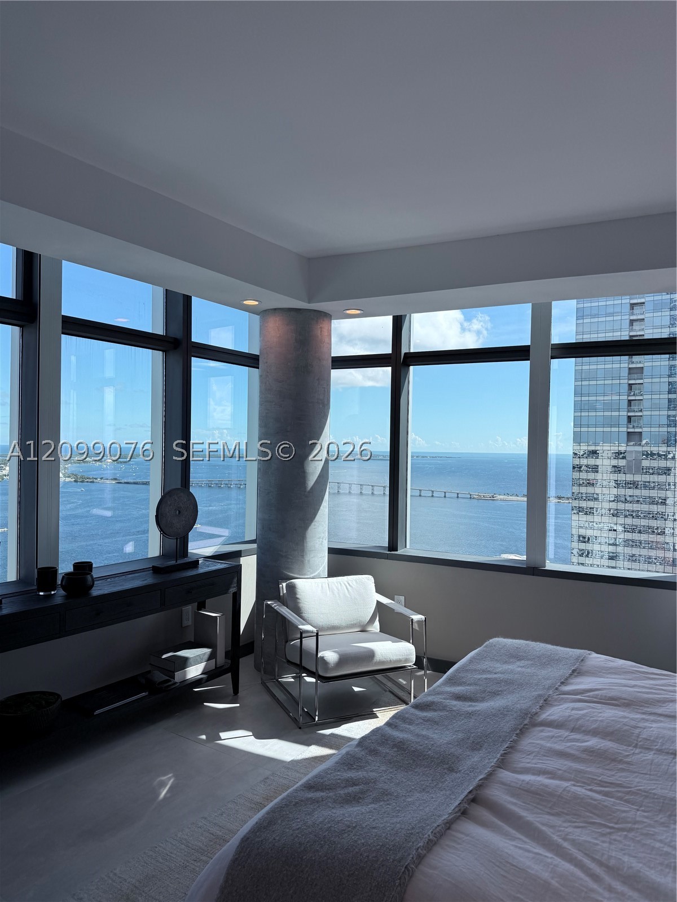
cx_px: 338
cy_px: 451
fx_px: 626
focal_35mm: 24
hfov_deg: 56.8
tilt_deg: -0.6
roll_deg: -1.3
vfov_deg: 71.6
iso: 80
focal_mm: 6.76
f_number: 1.78
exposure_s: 1/1812
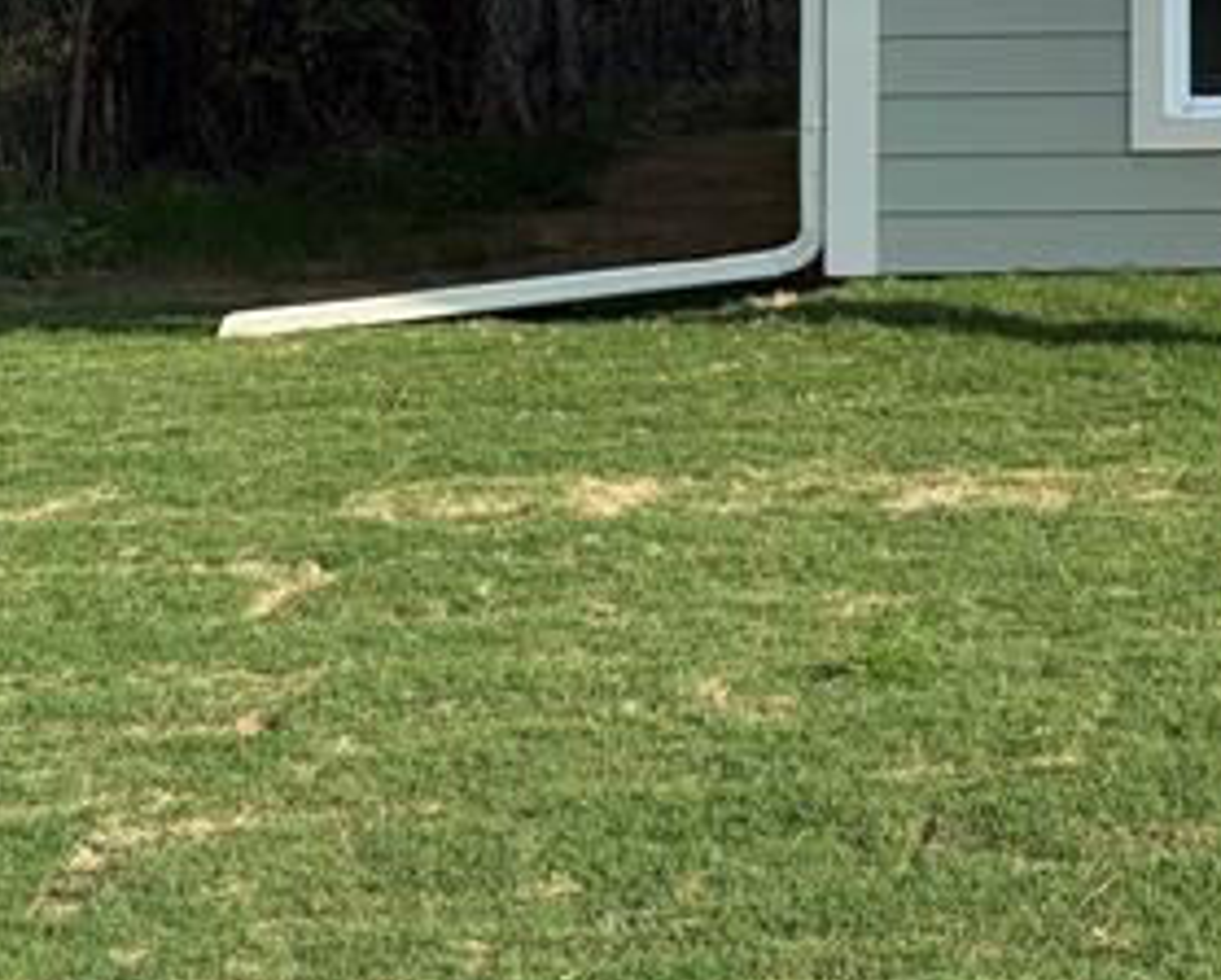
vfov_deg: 16.0
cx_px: 2197
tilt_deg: +0.2
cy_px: -179
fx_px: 3365
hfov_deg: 17.0
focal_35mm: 93
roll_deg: +0.2
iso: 50
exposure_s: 1/2865
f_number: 1.6
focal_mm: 5.96
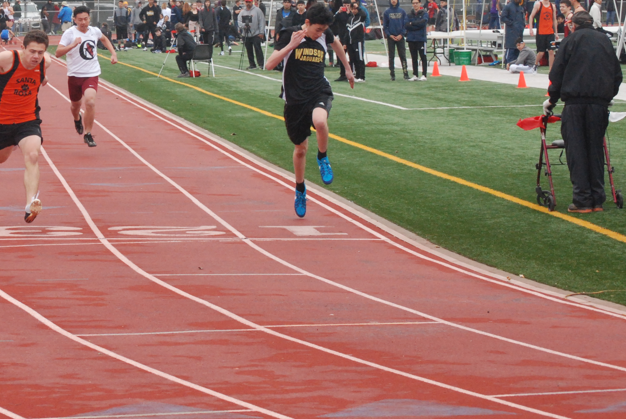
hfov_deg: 12.7
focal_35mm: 160
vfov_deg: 8.6
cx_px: 59
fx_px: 2785
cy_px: 43
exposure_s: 1/400
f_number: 10
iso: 1000
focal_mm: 55
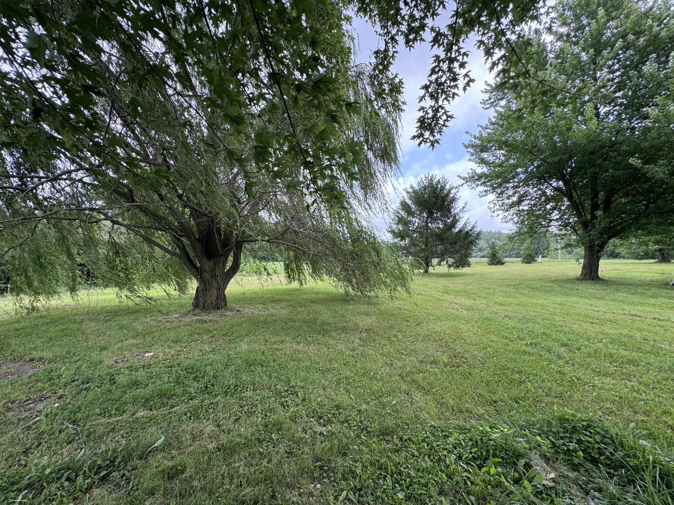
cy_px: 252
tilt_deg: +2.1
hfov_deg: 102.1
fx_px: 273
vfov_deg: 85.7
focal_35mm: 14
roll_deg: +0.6
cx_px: 337
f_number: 2.2
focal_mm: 2.22
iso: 40
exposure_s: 1/250
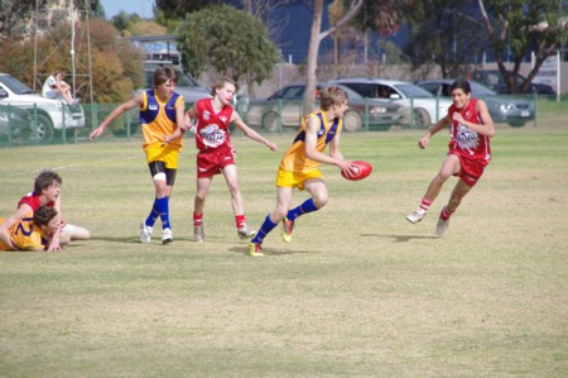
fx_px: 4728
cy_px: 189
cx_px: 284
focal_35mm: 300
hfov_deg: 6.9
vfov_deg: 4.6
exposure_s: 1/500
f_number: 8
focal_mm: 200
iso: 800
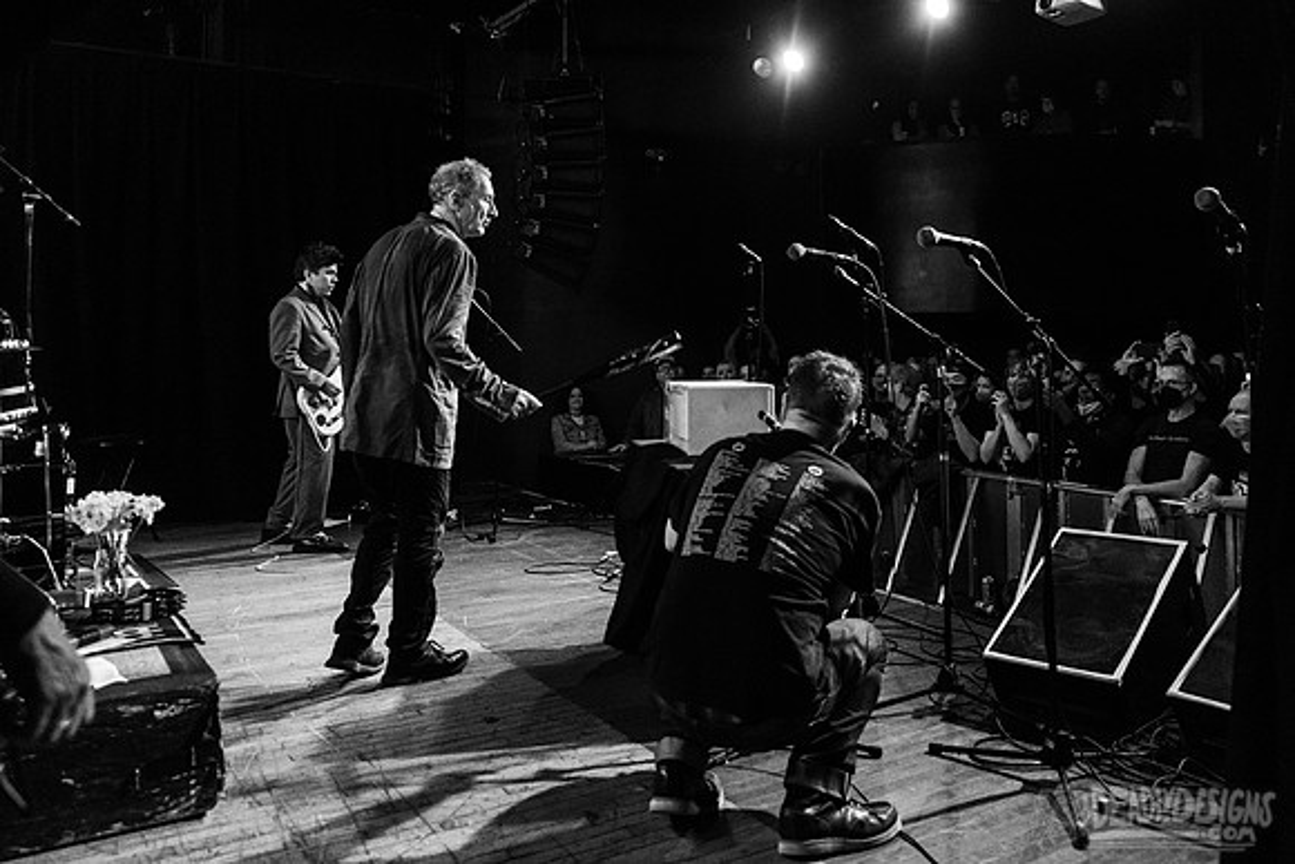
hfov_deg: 59.1
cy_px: 298
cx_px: 762
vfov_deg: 41.3
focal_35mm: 31
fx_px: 1132
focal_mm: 24
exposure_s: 1/100
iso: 2000
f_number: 3.2
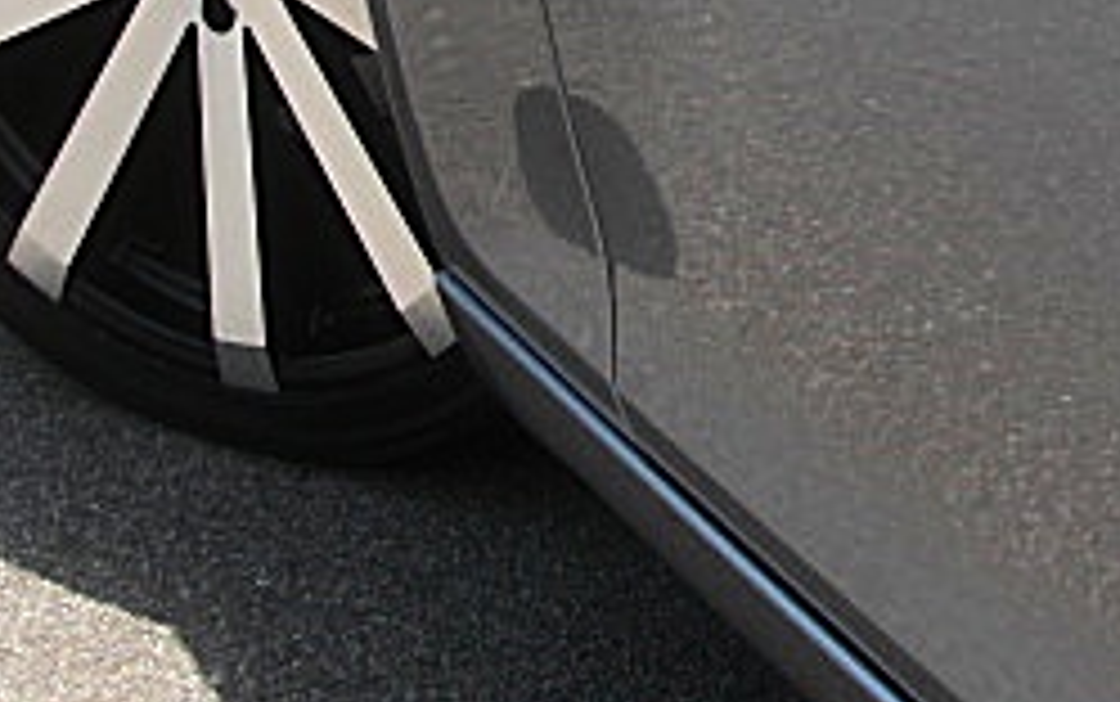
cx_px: 927
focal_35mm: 98
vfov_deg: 12.9
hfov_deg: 20.9
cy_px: -230
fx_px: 2993
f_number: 2.8
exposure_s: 1/640
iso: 50
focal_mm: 6.3
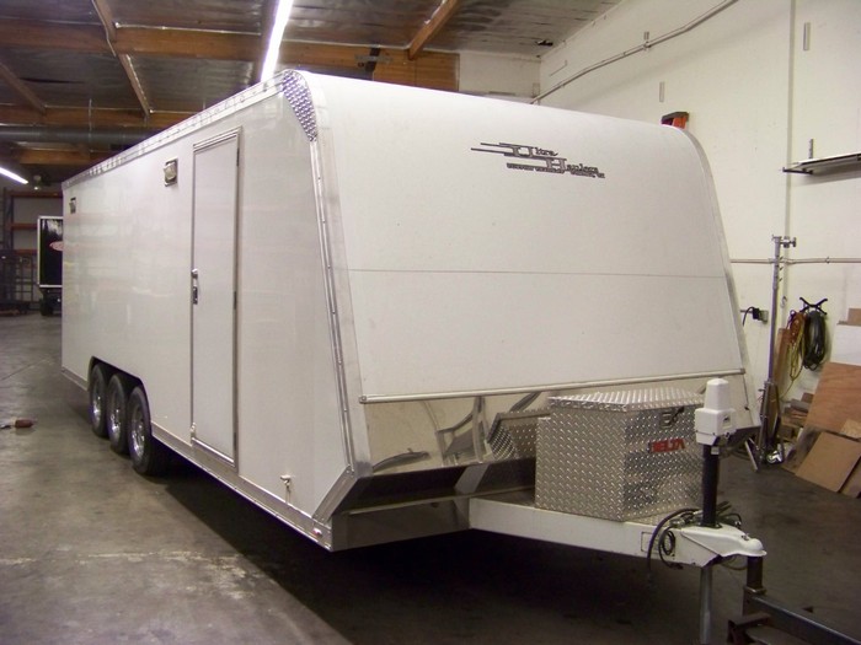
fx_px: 895
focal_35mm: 36
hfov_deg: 51.4
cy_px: 322
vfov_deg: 39.7
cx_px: 430
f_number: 2.8
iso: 348
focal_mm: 5.85
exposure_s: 1/30
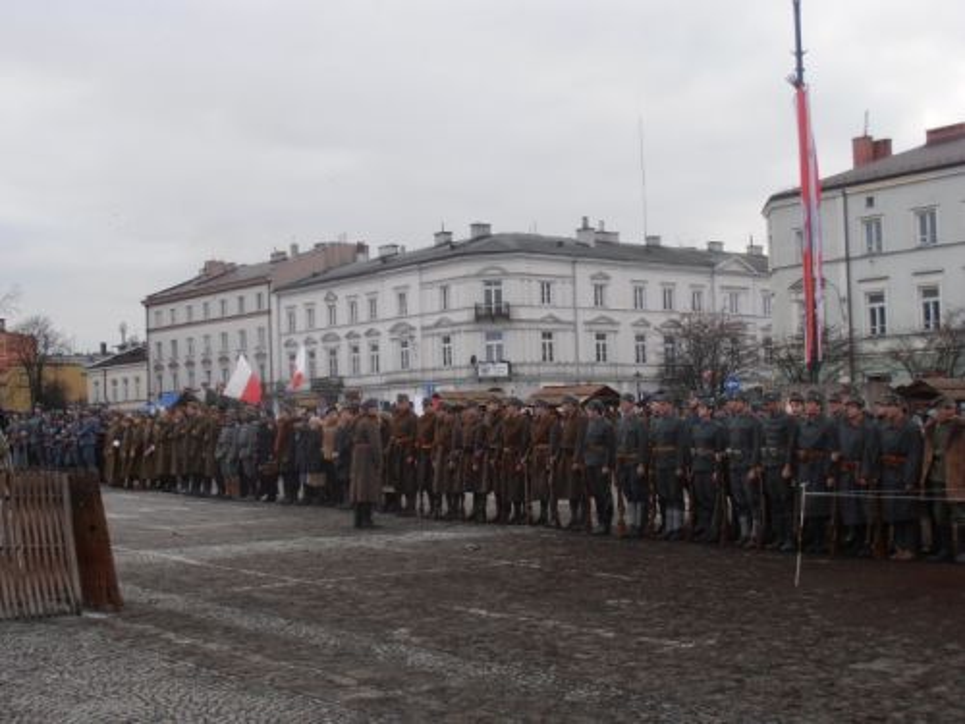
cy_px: 362
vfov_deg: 25.7
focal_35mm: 57
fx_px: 1589
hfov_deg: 33.8
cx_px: 482
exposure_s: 1/80
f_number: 4.5
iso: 80
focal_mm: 10.04
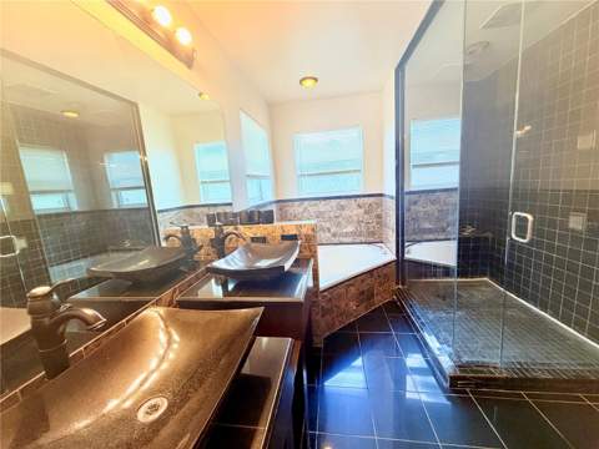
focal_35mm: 14
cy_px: 224
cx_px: 300
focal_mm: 2.22
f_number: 2.2
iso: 250
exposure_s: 1/120
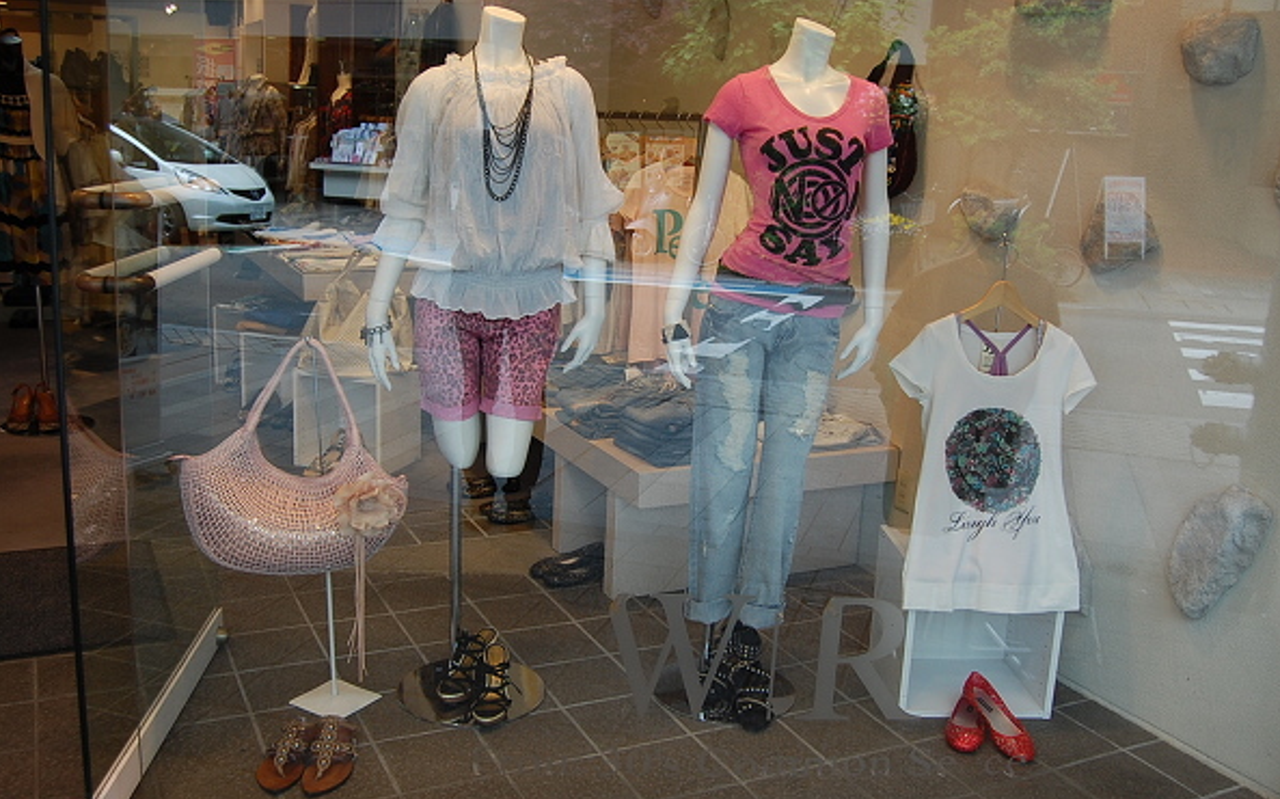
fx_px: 1185
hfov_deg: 56.7
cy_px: 391
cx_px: 645
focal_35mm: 34
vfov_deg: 37.2
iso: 360
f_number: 5.6
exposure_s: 1/125
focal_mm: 22
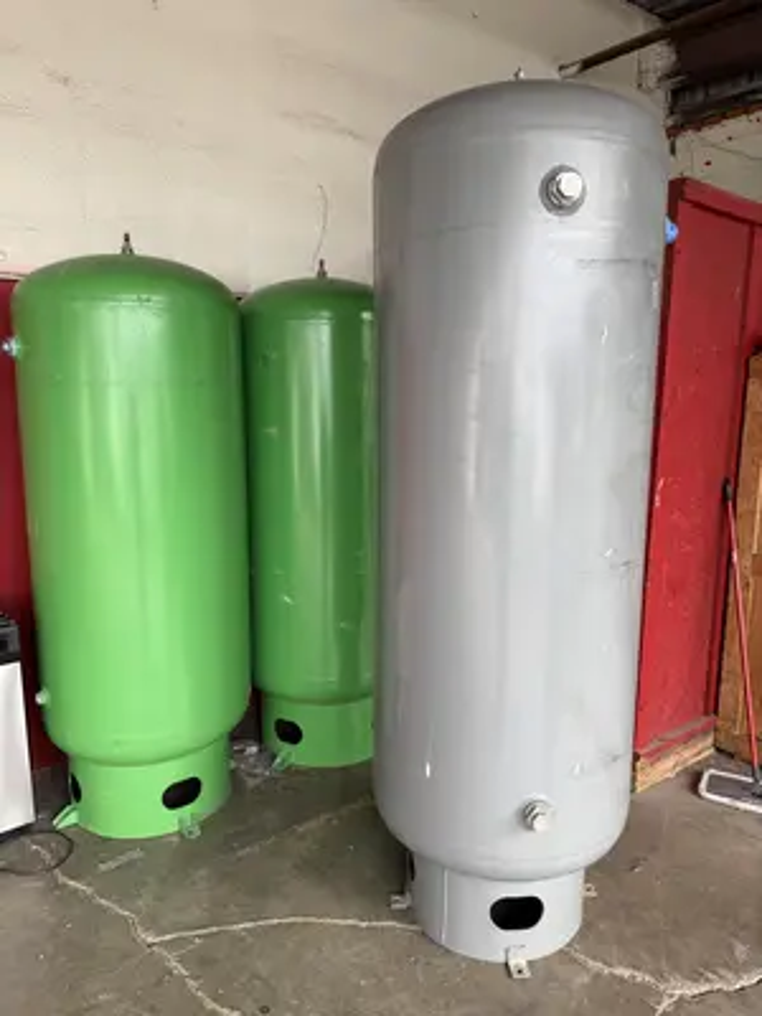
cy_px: 508
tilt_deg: -9.6
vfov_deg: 71.6
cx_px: 381
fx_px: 704
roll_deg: +0.5
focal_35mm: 24
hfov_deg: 56.8
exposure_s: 1/257
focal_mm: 6.76
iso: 64
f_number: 1.78
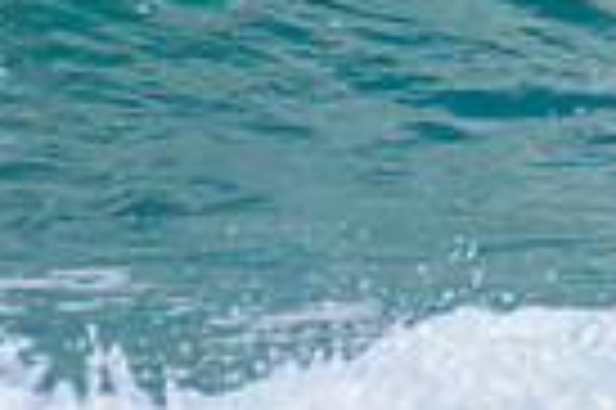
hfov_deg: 0.5
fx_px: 73763
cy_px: -514
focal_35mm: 4316
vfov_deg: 0.3
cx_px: 864
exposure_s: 1/2000
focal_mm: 800
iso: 1000
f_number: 11
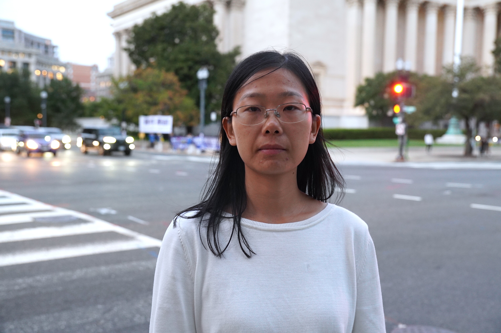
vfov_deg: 31.8
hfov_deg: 46.4
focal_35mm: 42
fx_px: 584
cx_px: 250
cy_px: 166
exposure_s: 1/30
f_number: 3.5
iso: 1250
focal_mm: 28
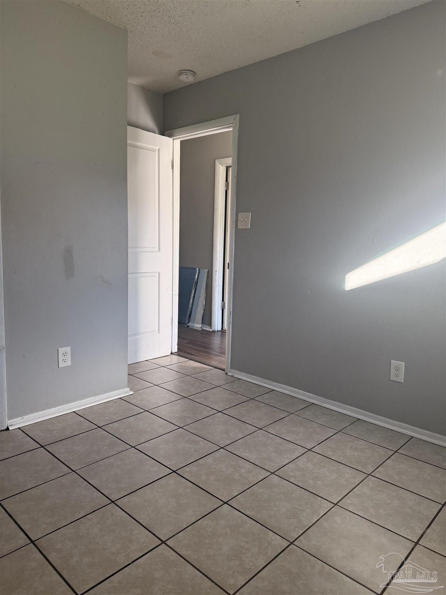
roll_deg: -1.8
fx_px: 412
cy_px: 298
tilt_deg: -4.8
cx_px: 223
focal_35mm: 24
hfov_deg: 56.8
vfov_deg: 71.6
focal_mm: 6.76
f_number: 1.78
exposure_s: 1/238
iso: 200
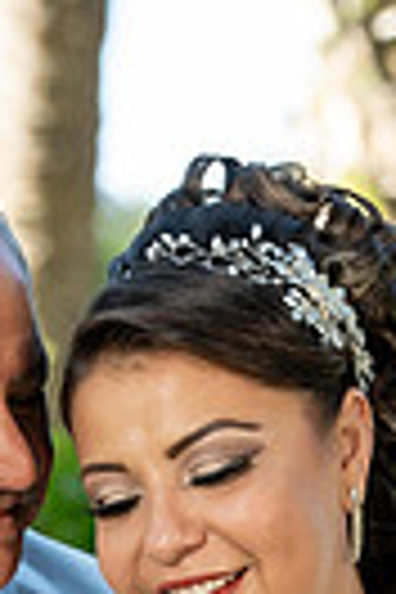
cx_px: 54
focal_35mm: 266
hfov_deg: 5.2
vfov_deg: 7.5
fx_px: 4389
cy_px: 1008
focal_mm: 78
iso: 500
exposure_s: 1/500
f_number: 4
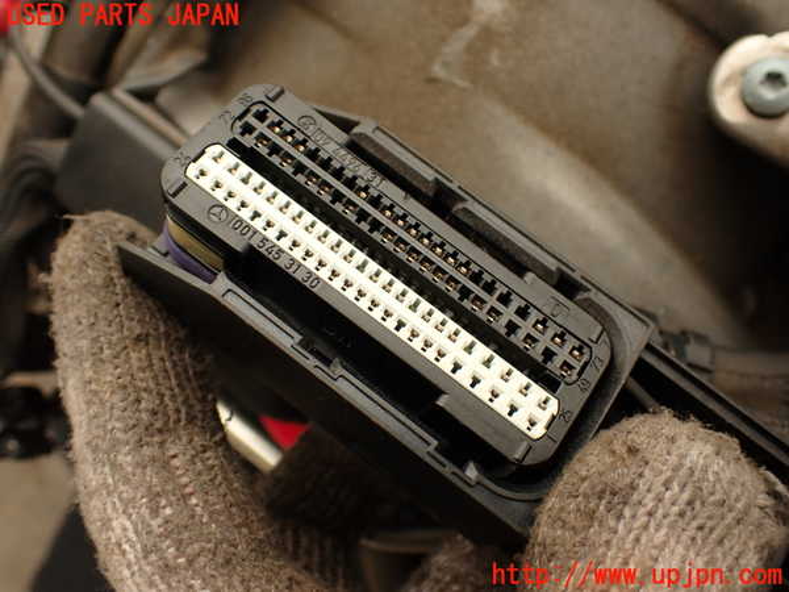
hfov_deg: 56.8
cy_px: 296
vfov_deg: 44.2
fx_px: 729
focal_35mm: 32
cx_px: 394
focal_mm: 5.79
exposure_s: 1/100
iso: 100
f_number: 2.4
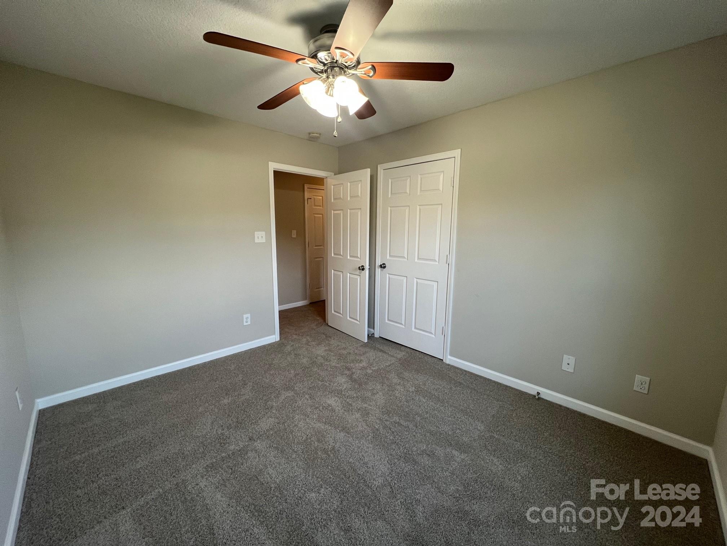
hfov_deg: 106.2
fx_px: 273
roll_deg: -0.9
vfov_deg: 89.9
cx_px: 364
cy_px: 273
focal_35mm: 13
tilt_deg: -9.3
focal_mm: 1.57
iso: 200
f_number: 1.8
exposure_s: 1/120
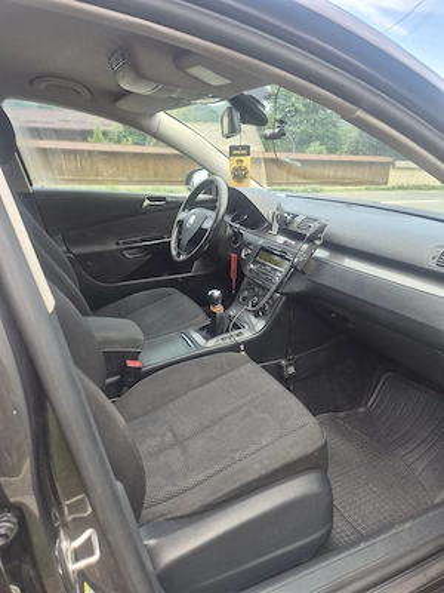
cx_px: 222
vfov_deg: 73.9
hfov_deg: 58.9
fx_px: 393
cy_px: 296
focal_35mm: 23
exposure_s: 1/182
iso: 40
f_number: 1.8
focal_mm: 5.4
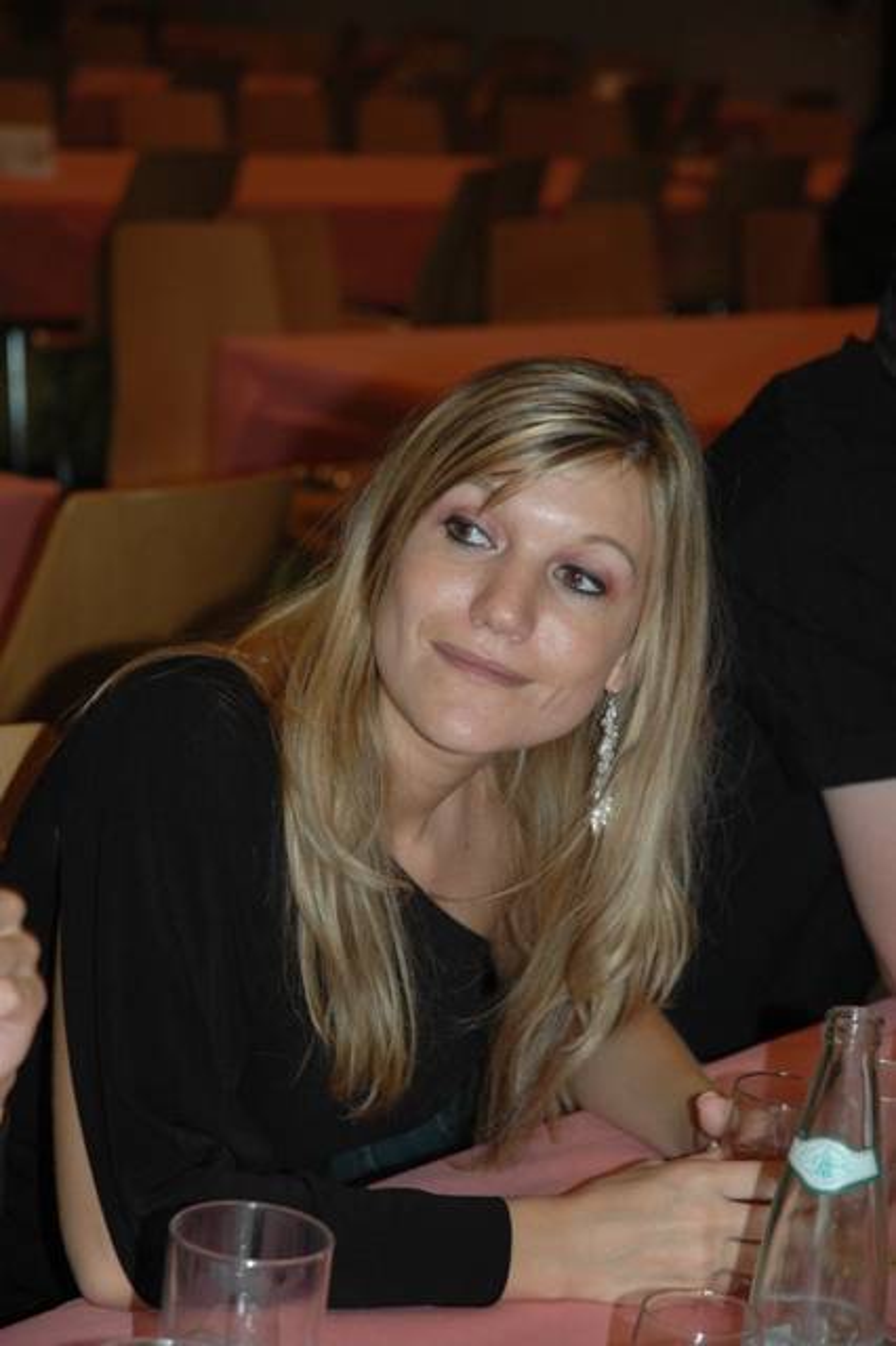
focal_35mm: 105
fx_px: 3924
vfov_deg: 19.5
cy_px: 673
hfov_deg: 13.0
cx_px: 448
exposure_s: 1/60
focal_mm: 70
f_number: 4.5
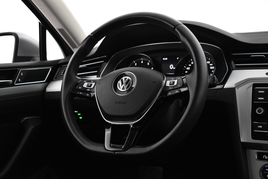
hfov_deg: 41.1
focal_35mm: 48
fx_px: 357
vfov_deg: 28.1
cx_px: 134
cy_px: 90
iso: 3200
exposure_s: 1/50
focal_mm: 32
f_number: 4.5
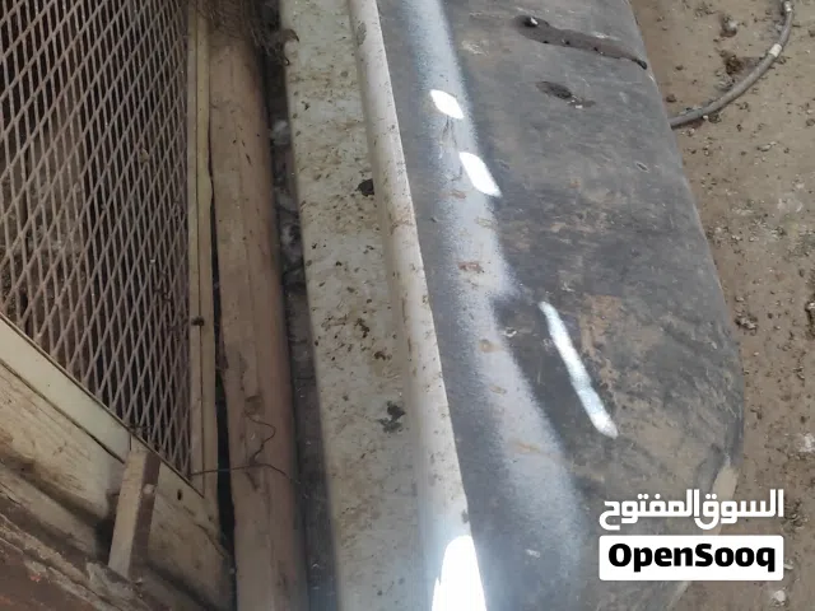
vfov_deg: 53.1
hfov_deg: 67.3
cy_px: 306
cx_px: 408
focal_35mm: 26
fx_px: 612
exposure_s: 1/60
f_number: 1.79
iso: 145
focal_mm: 4.74
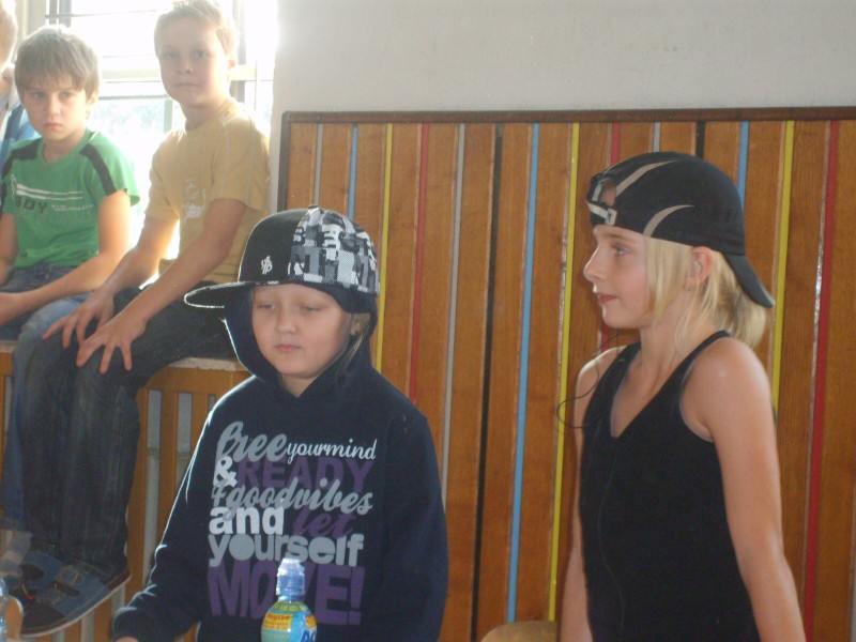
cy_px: 321
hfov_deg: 18.7
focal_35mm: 105
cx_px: 428
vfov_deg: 14.1
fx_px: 2596
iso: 253
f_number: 4.9
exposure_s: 1/60
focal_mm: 17.4
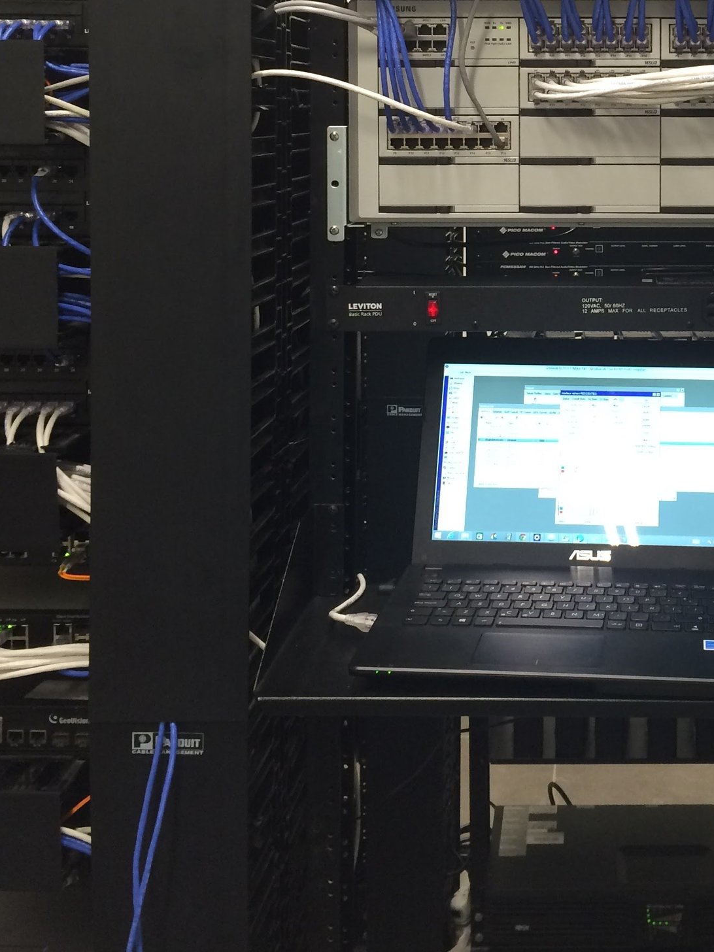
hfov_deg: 27.8
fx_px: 1403
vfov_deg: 36.1
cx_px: 605
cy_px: 178
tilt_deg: -6.5
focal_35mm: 51
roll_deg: +1.4
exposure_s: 1/30
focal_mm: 4.15
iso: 100
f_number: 2.2
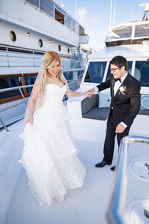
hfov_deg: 53.1
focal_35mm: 24
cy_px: 112
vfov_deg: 73.7
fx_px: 149
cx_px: 74
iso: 160
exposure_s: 1/4000
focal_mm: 24
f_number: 1.4
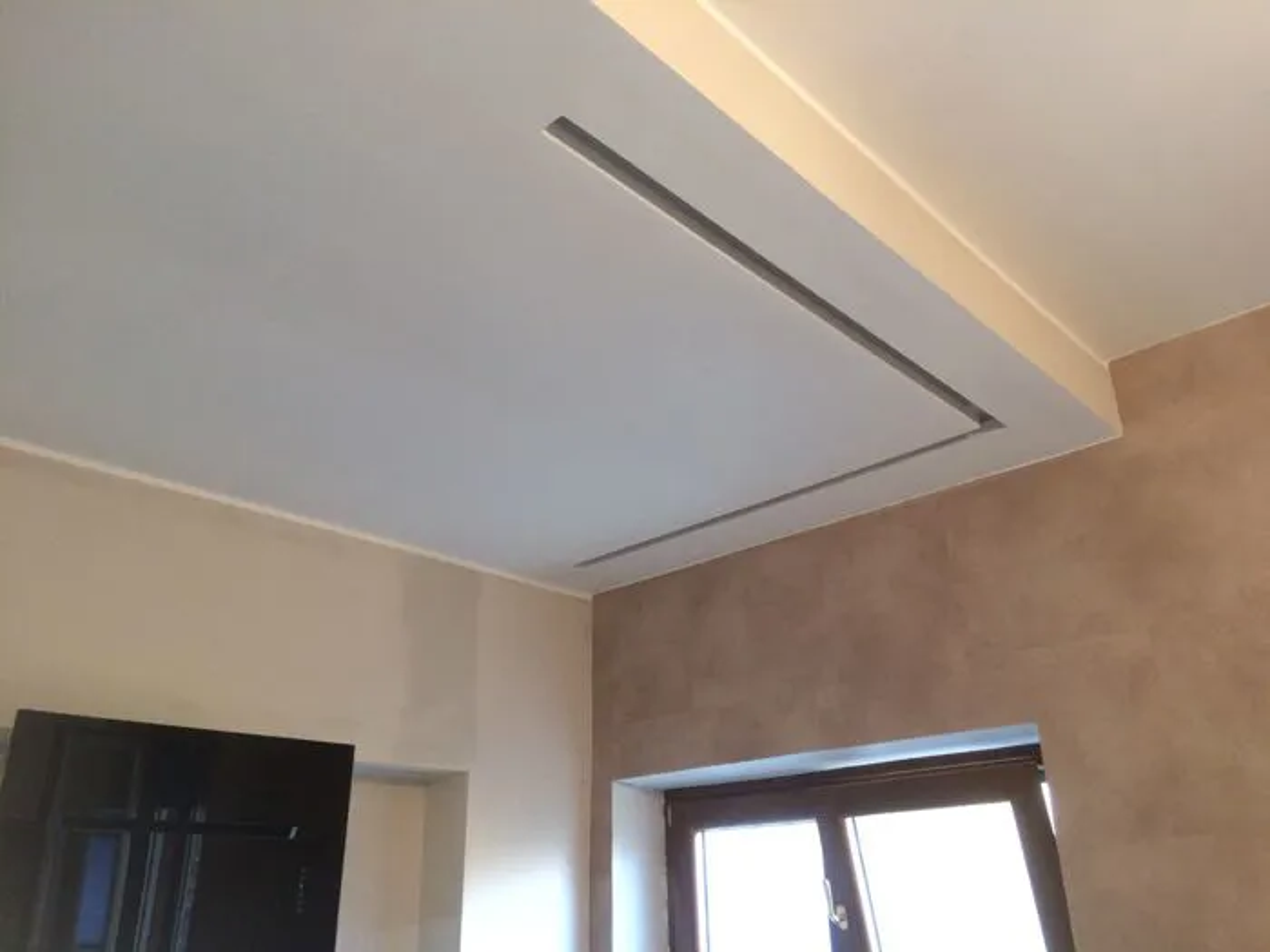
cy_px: 476
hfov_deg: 61.7
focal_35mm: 29
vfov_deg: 48.2
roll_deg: +2.1
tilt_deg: +23.8
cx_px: 635
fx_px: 1064
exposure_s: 1/33
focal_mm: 4.15
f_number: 2.2
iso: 200
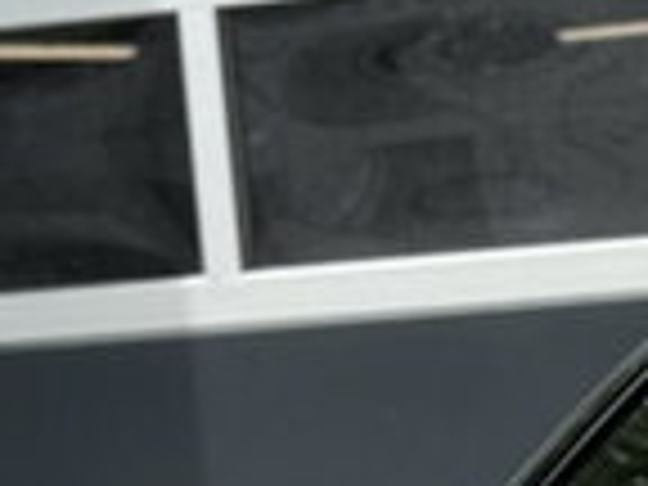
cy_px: 832
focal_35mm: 341
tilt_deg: -3.3
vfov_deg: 4.3
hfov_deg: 5.5
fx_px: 6383
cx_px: 1728
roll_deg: +4.4
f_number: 1.78
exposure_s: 1/2762
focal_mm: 6.76
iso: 80
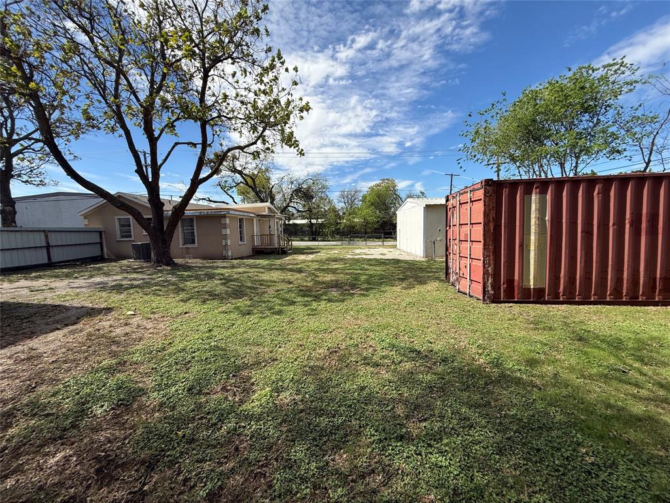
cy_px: 252
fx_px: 271
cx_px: 335
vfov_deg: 85.7
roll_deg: +1.4
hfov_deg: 102.1
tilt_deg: -4.3
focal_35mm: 14
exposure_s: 1/1656
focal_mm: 2.22
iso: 50
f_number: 2.2
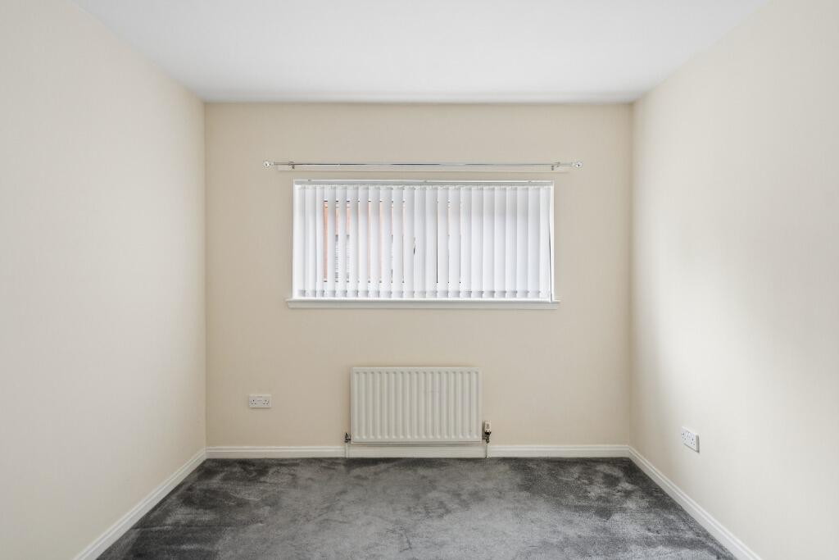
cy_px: 280
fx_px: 443
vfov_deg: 64.6
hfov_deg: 86.9
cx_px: 420
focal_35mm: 19
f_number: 4
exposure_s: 1/125
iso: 1250
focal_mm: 19
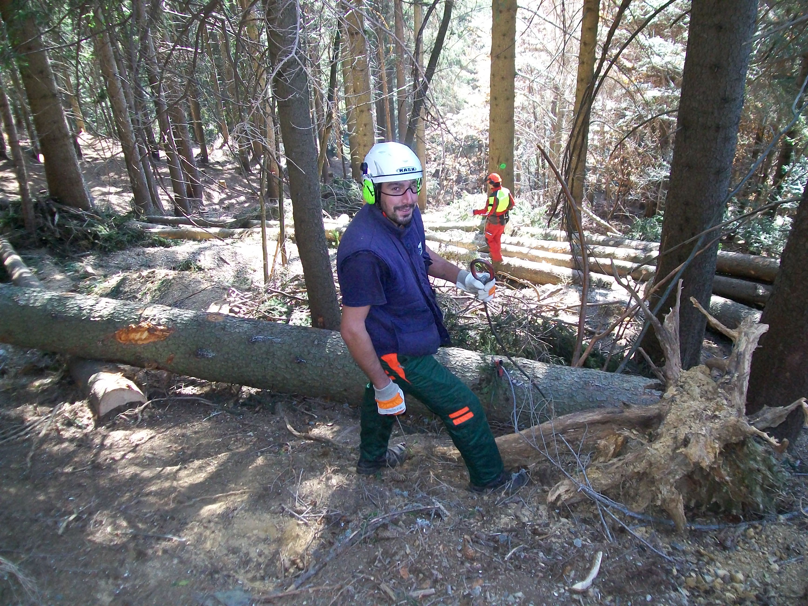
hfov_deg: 51.4
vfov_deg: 39.7
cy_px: 303
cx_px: 404
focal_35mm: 36
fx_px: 840
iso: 160
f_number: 2.7
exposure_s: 1/80
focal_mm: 6
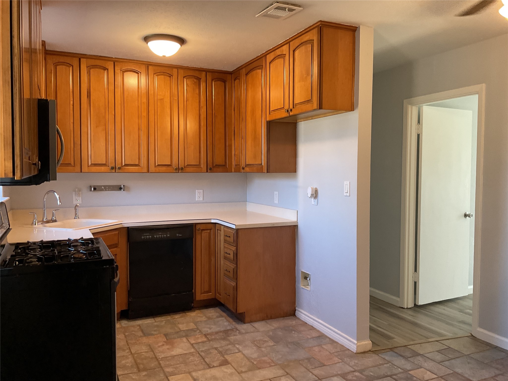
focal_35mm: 29
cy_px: 190
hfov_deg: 61.7
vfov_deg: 48.2
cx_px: 254
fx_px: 426
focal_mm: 3
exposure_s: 1/60
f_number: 1.8
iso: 125
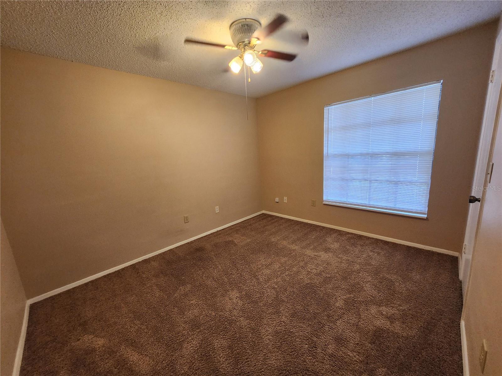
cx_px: 251
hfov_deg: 106.2
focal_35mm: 13
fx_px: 189
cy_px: 188
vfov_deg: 89.9
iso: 160
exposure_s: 1/60
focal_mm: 1.74
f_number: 2.2
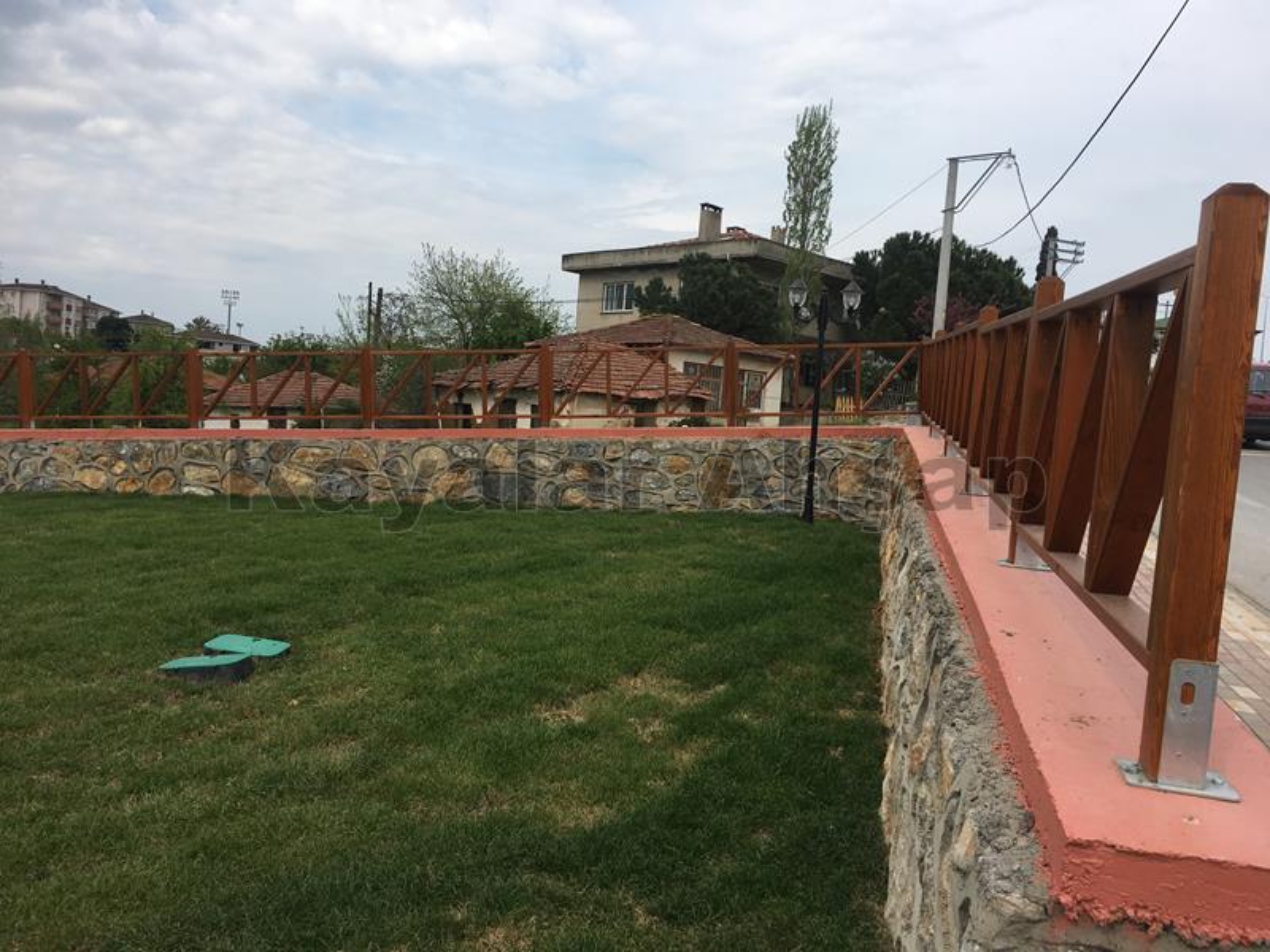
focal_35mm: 29
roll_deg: -5.2
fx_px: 1064
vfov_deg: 48.2
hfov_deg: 61.7
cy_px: 476
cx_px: 635
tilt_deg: -1.8
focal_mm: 4.15
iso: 25
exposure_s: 1/1672
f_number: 2.2
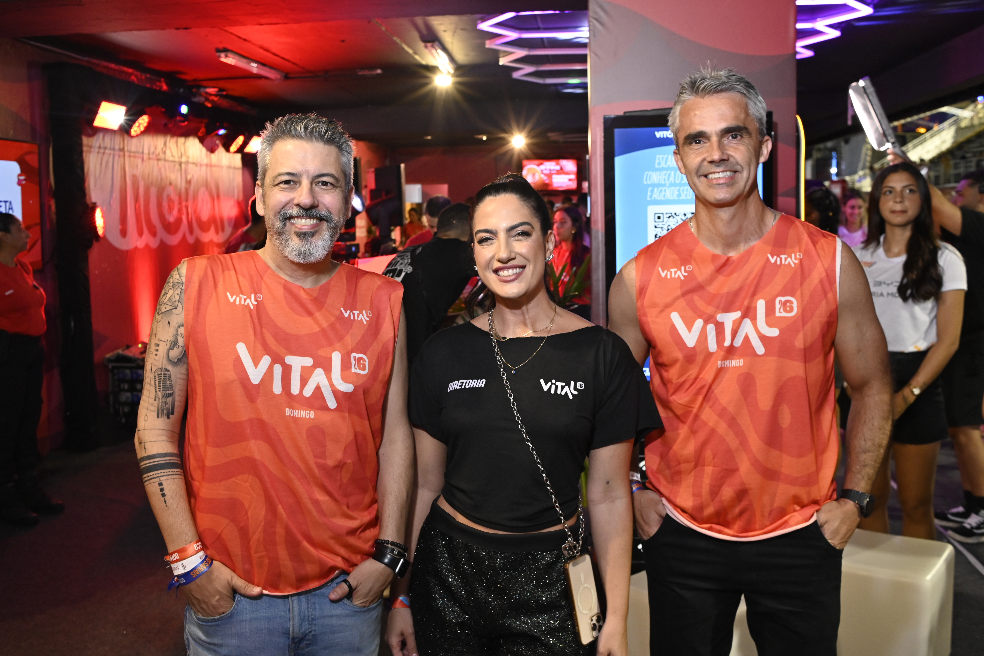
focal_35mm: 35
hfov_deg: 54.4
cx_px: 492
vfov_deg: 37.8
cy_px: 328
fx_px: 956
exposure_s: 1/125
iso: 2500
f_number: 5.6
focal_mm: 35
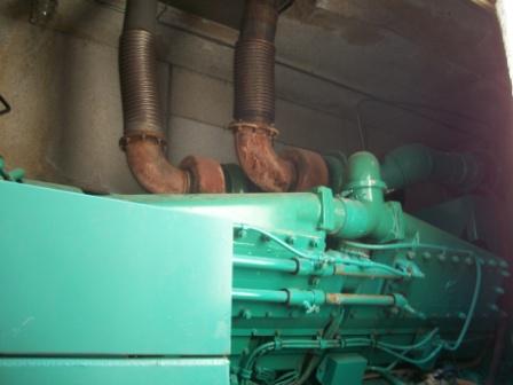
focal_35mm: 35
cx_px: 256
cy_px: 192
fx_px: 519
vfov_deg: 40.7
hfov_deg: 52.6
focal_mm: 6.3
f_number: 3.1
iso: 80
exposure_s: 1/30
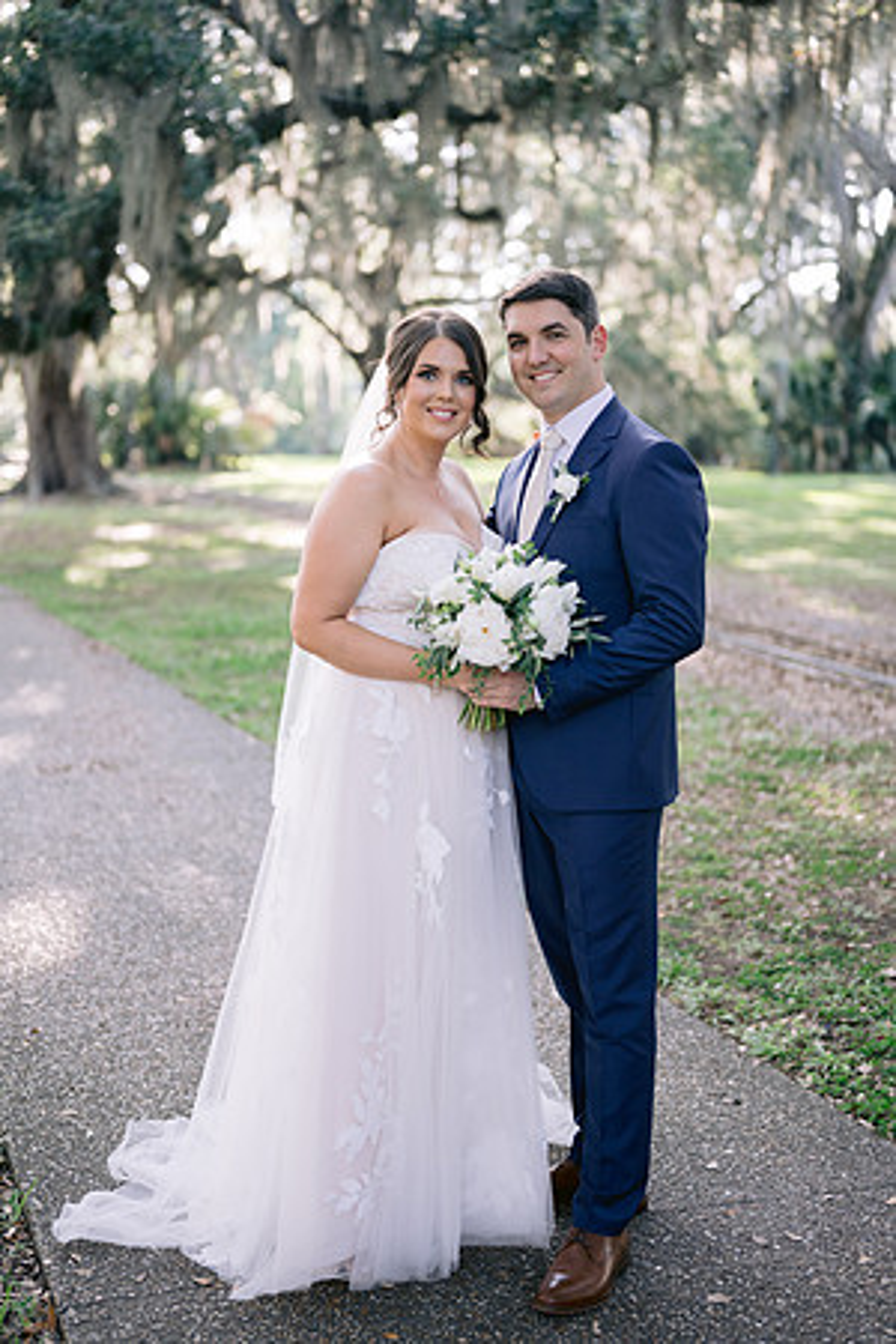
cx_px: 448
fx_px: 1867
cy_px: 672
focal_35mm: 50
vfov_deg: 39.6
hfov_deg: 27.0
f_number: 1.8
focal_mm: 50
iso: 160
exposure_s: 1/320
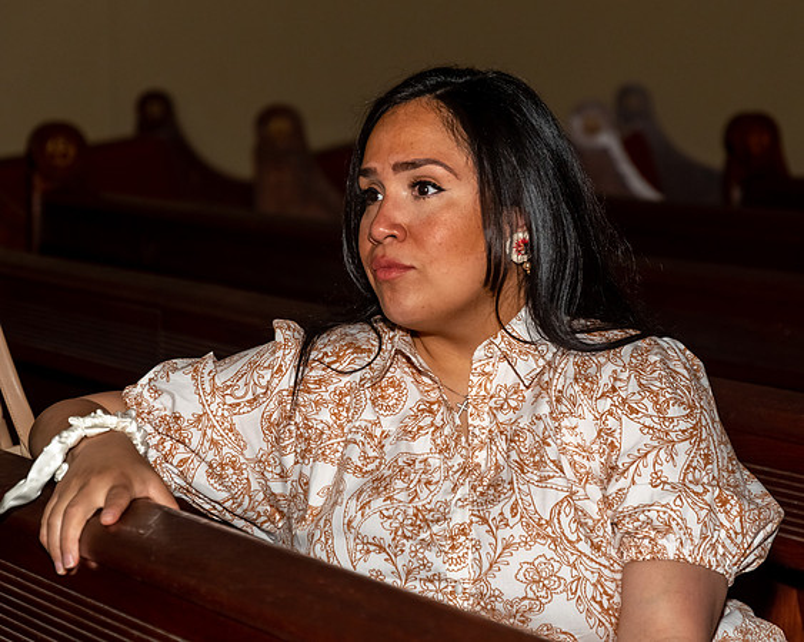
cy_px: 301
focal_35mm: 145
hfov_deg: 13.3
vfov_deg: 10.6
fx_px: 3447
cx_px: 437
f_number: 4
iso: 400
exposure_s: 1/250
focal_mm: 75
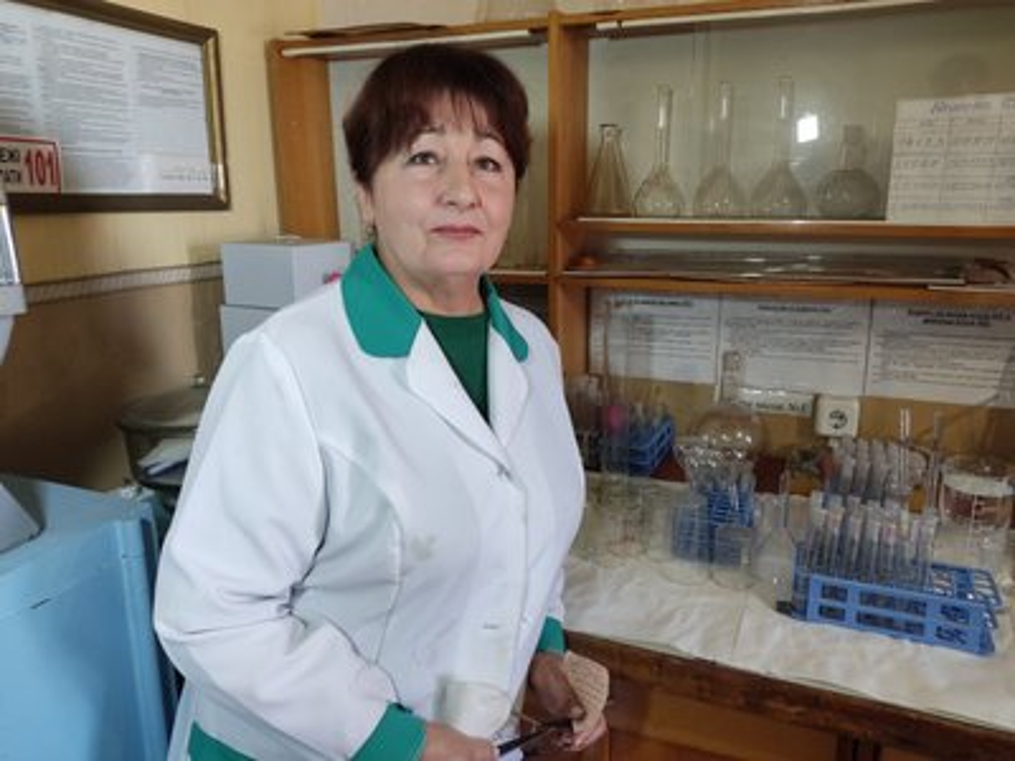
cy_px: 380
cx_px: 508
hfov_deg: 69.4
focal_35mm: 25
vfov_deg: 54.9
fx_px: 733
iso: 403
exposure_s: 1/50
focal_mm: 4.71
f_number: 1.79
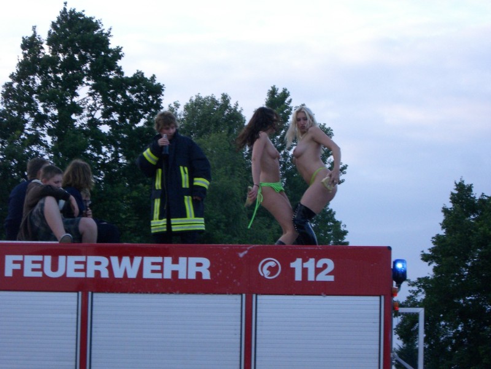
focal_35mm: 114
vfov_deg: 13.0
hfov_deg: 17.3
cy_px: 184
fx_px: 1617
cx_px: 246
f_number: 5.2
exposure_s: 1/160
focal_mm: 18.6
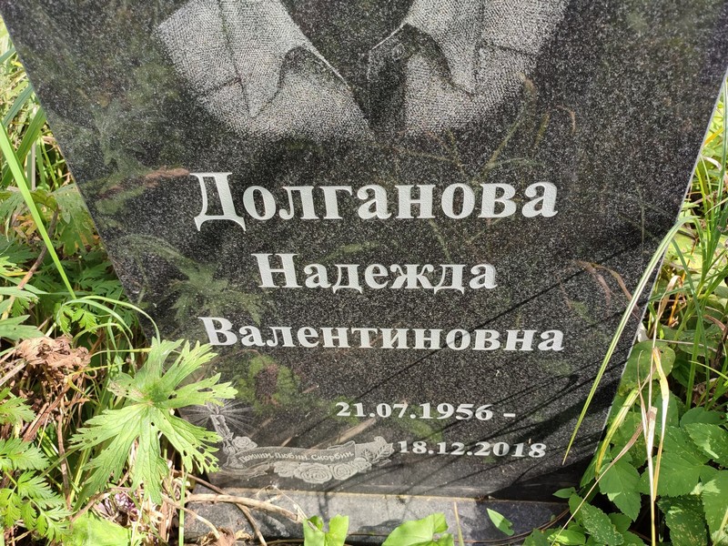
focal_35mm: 25
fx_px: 526
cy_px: 273
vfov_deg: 54.9
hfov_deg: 69.4
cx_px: 364
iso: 50
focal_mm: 6.04
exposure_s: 1/212
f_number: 1.9
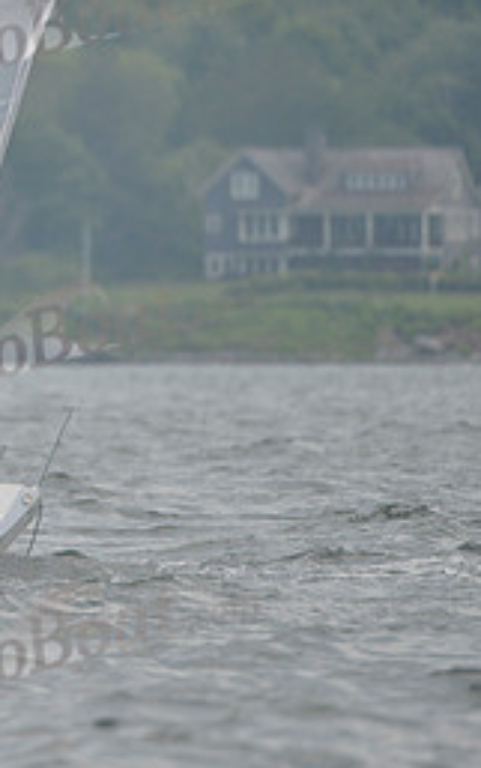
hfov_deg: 2.4
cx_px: -314
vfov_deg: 3.8
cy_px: 229
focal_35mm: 552
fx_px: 11558
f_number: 4
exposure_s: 1/1600
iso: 200
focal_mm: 240
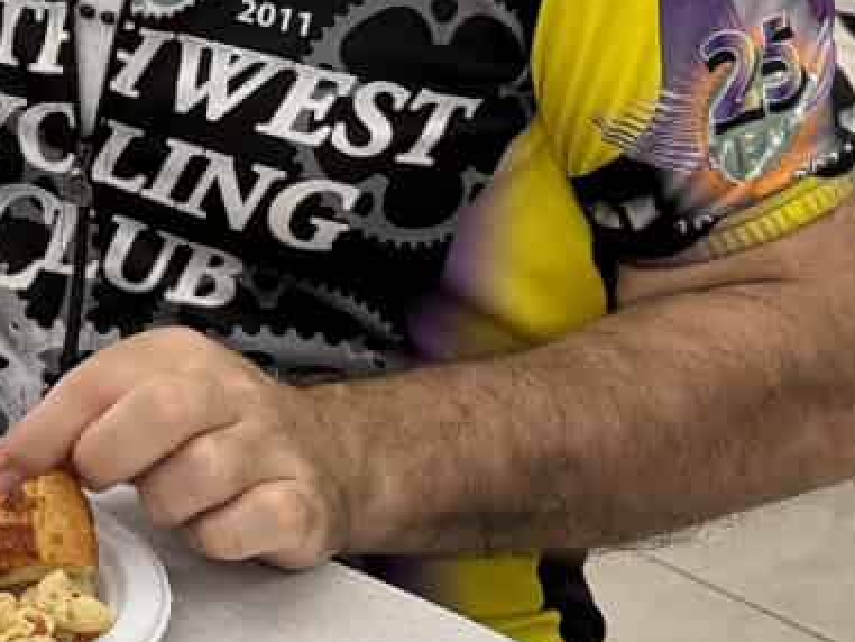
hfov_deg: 14.2
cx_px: -476
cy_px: -153
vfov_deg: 11.3
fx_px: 3187
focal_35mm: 129
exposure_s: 1/120
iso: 125
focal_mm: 6.8
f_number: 1.8
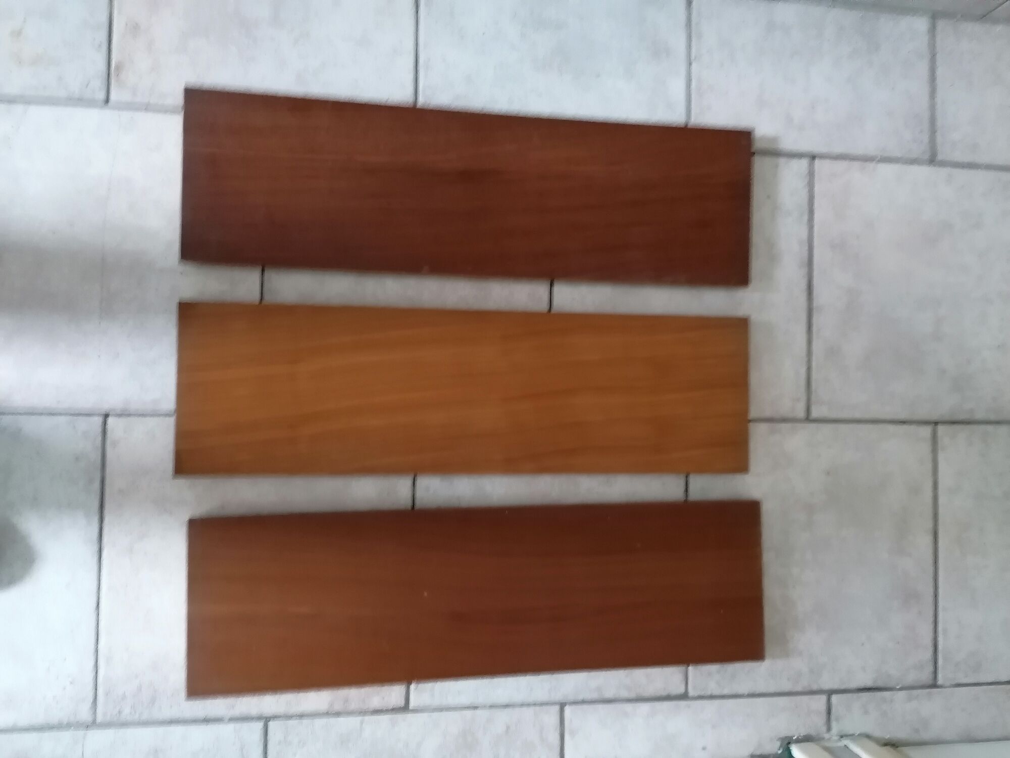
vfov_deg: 51.4
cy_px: 379
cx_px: 505
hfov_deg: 65.3
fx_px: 788
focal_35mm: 27
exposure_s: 1/20
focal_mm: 4.75
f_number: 1.8
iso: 500
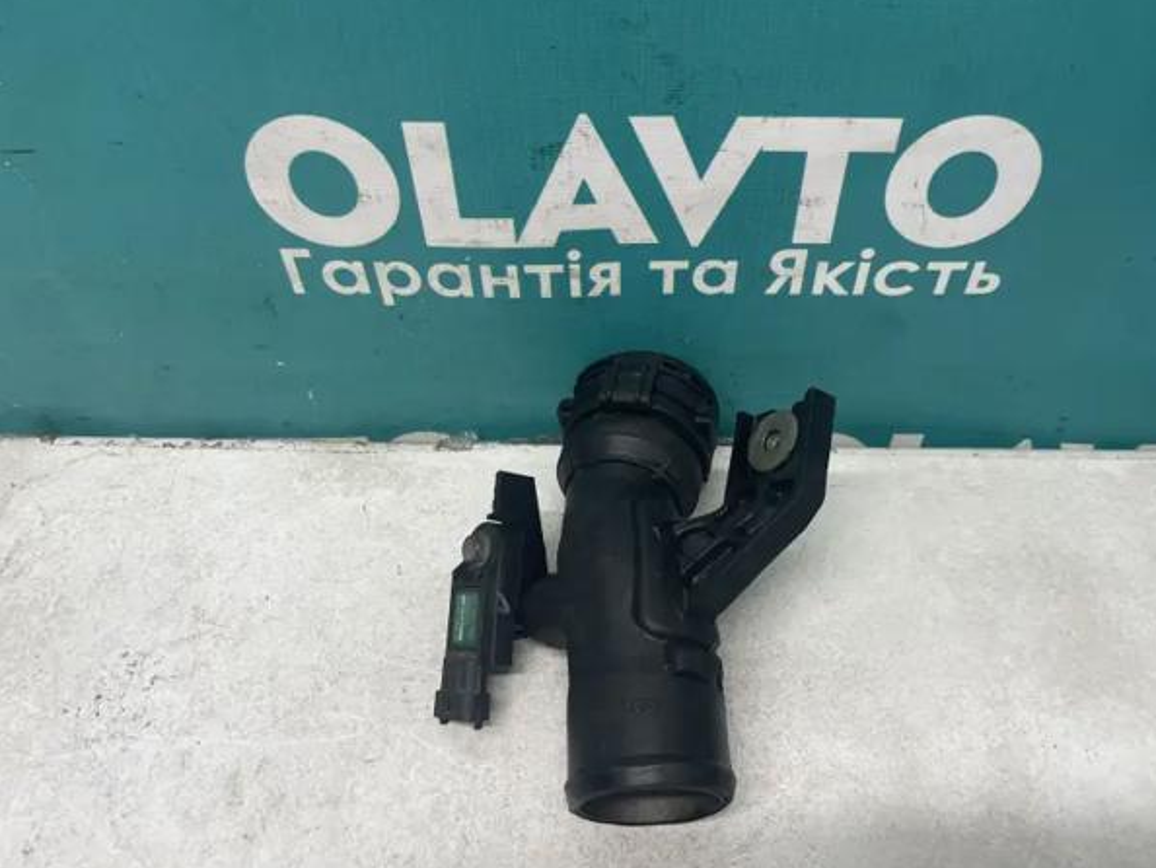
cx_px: 621
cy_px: 453
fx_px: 935
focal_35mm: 28
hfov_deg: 63.3
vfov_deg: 49.8
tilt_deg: -51.4
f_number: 1.6
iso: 100
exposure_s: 1/100
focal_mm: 4.2
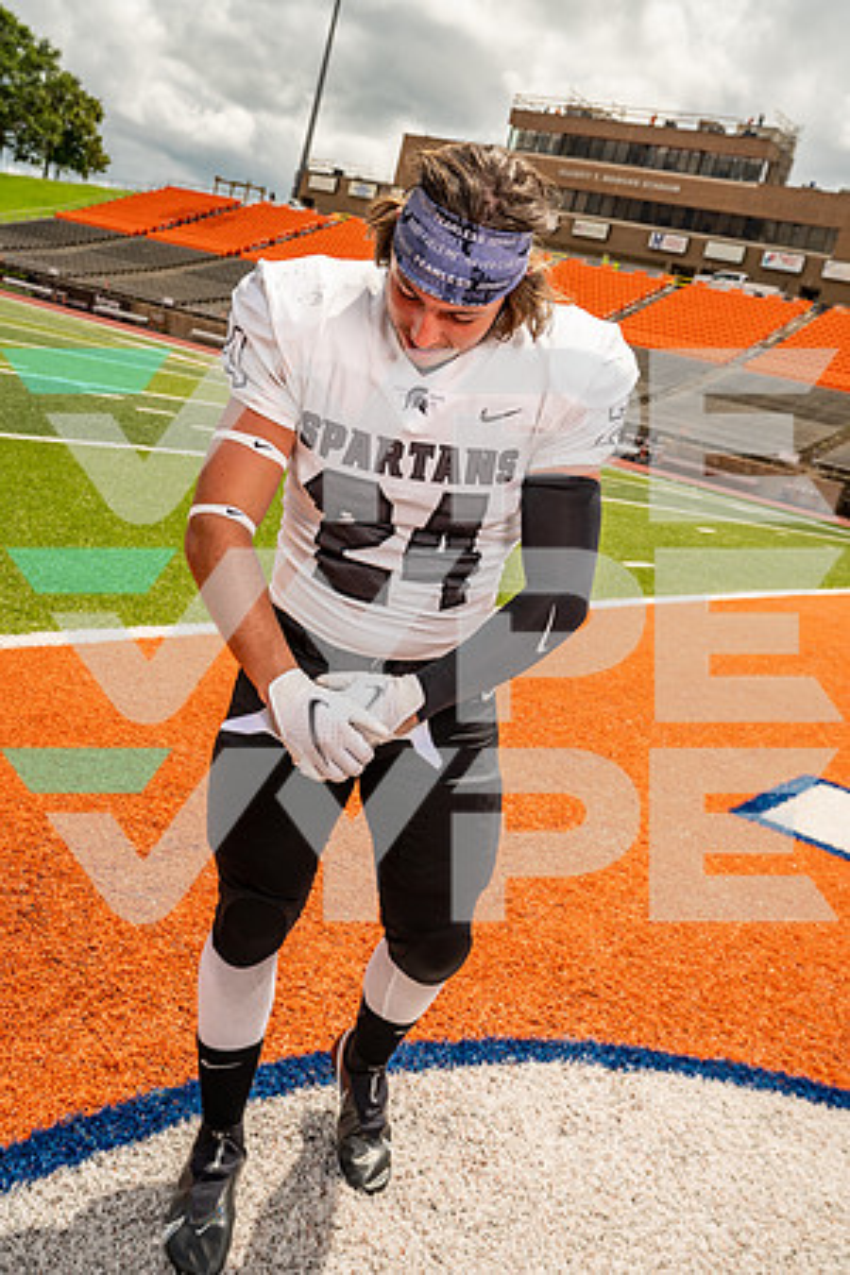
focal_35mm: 36
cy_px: 638
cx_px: 425
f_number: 8
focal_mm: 36
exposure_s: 1/320
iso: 100
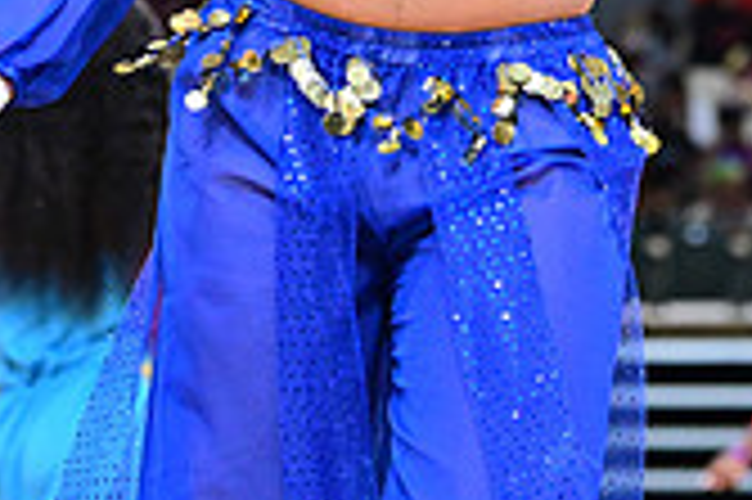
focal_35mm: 243
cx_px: 509
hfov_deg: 8.5
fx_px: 5071
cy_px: -293
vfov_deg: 5.6
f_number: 3.2
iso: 6400
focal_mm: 70
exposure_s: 1/1000
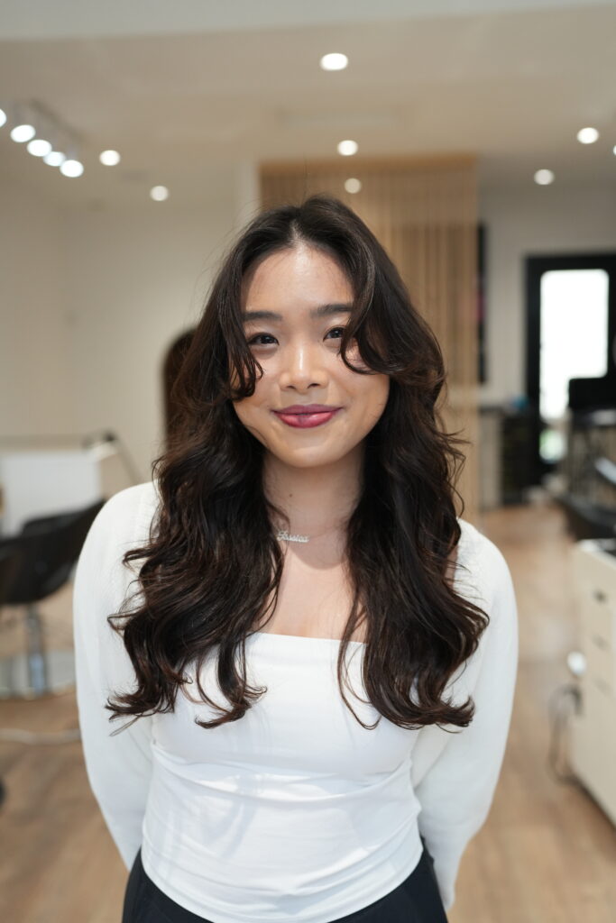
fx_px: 898
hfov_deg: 37.9
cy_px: 462
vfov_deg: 54.4
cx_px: 308
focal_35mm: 35
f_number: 2.5
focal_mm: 35
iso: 1000
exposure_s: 1/320
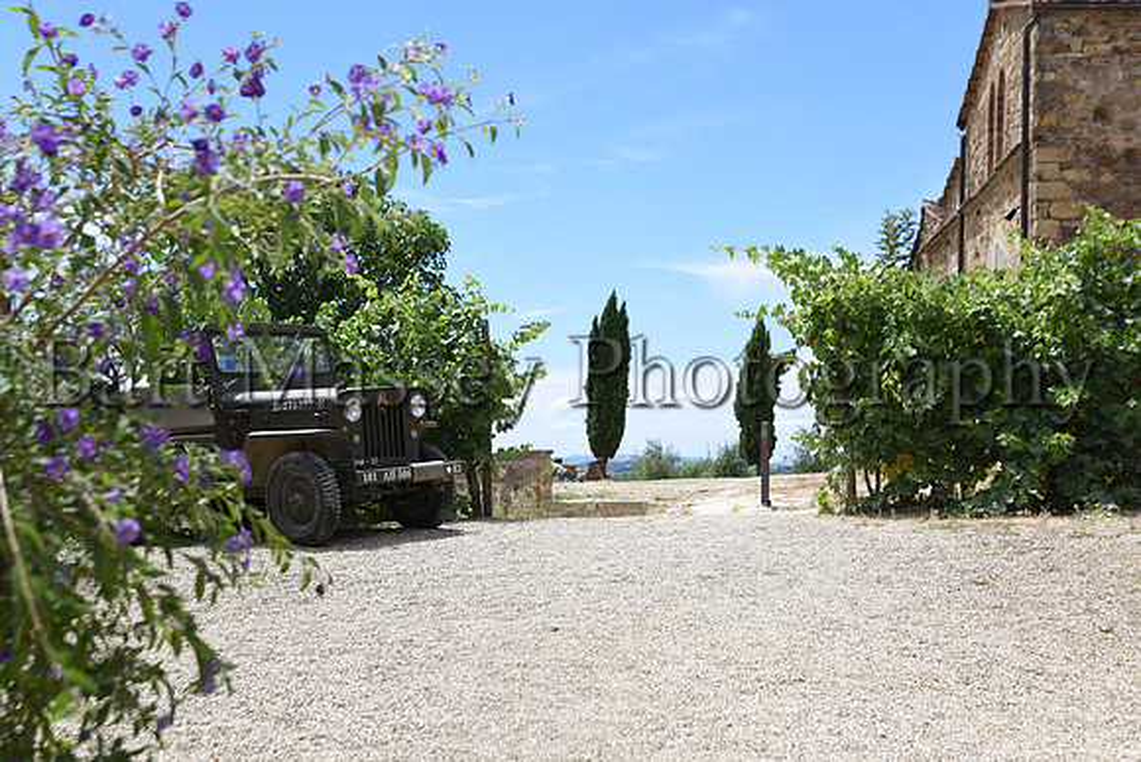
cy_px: 381
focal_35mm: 48
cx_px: 570
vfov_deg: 28.1
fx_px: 1522
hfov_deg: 41.1
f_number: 6.3
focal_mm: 48
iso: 64
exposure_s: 1/250
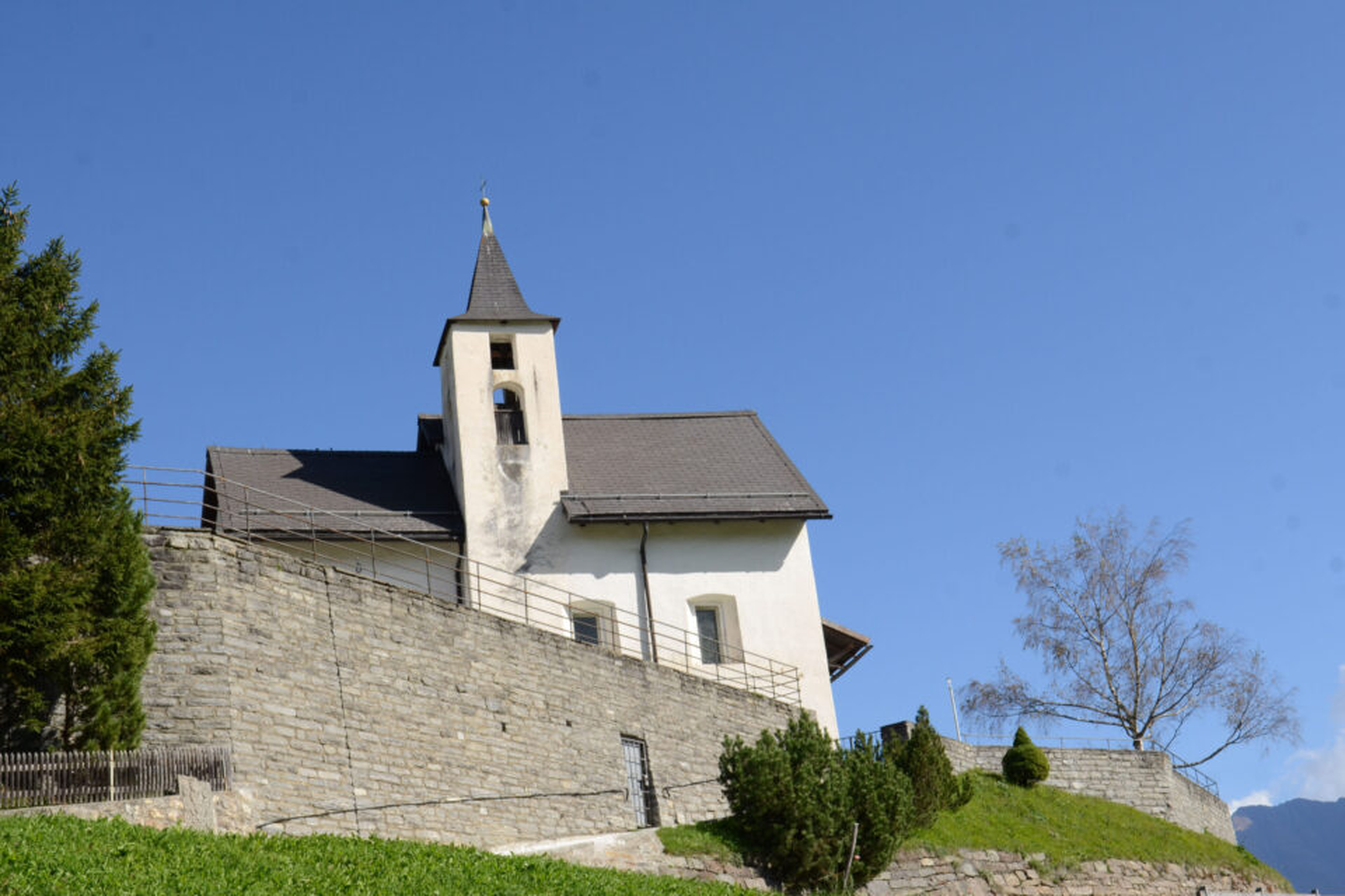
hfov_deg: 37.9
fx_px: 1961
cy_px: 448
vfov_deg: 25.8
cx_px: 672
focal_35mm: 52
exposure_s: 1/320
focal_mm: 35
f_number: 9
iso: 200
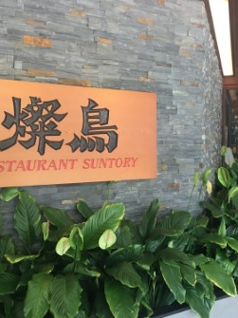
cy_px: 159
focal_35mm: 39
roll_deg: -0.7
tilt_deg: -2.9
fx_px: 358
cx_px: 156
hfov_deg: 36.5
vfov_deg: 47.9
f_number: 2.2
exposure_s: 1/30
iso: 64
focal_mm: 4.15
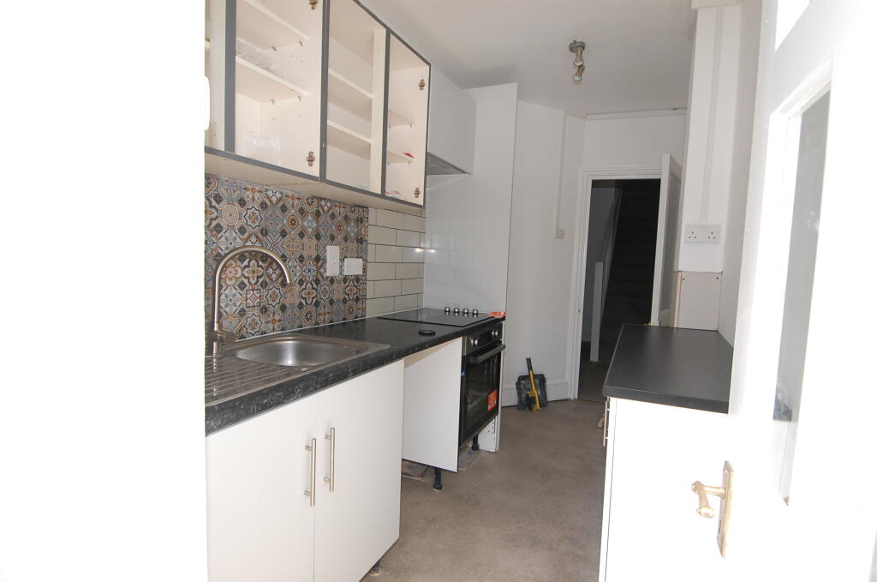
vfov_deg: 67.2
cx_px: 438
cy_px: 291
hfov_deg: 90.1
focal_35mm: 18
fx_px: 438
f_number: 6.3
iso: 400
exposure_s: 1/160
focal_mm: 12
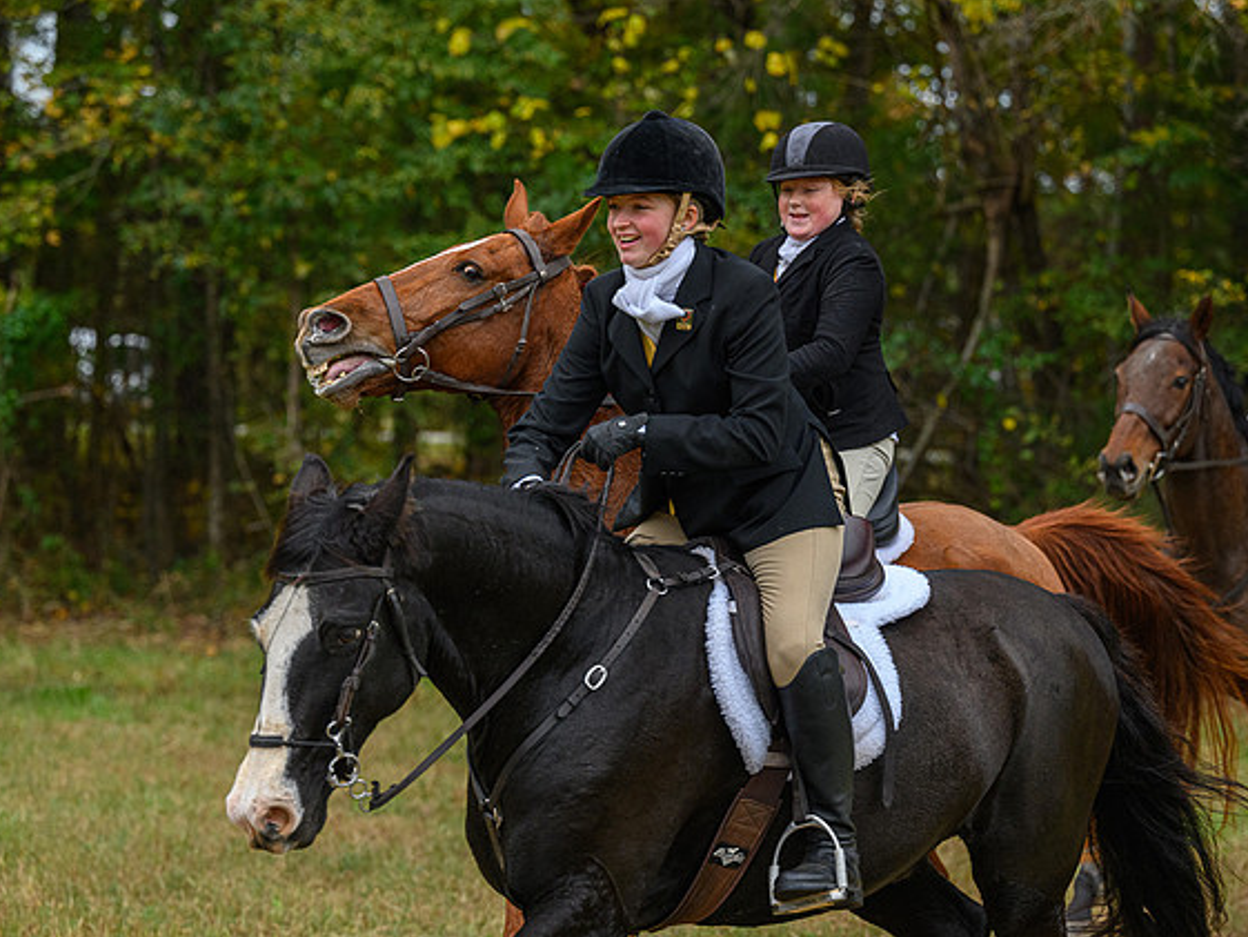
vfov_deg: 12.7
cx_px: 685
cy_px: 474
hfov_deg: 16.8
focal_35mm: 117
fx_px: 4219
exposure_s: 1/1000
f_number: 3.2
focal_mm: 91
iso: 1250
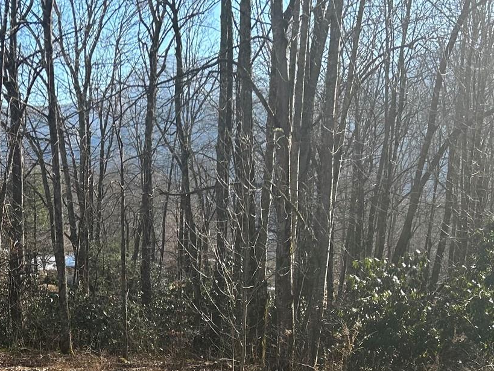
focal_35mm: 65
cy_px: 425
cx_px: 60
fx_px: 927
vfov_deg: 21.3
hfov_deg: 28.8
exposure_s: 1/1183
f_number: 1.5
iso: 50
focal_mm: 5.7
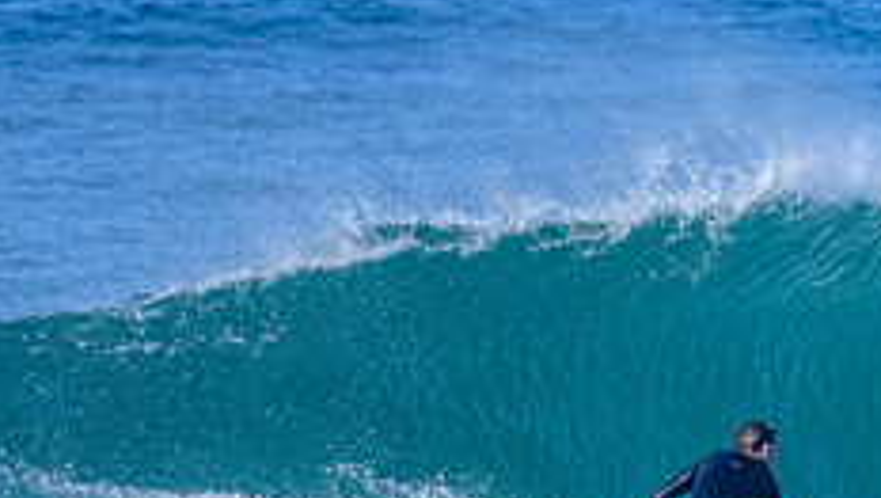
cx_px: 638
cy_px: 622
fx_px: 48939
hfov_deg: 1.0
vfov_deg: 0.6
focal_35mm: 2093
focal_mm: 800
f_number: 6.3
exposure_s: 1/2000
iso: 500
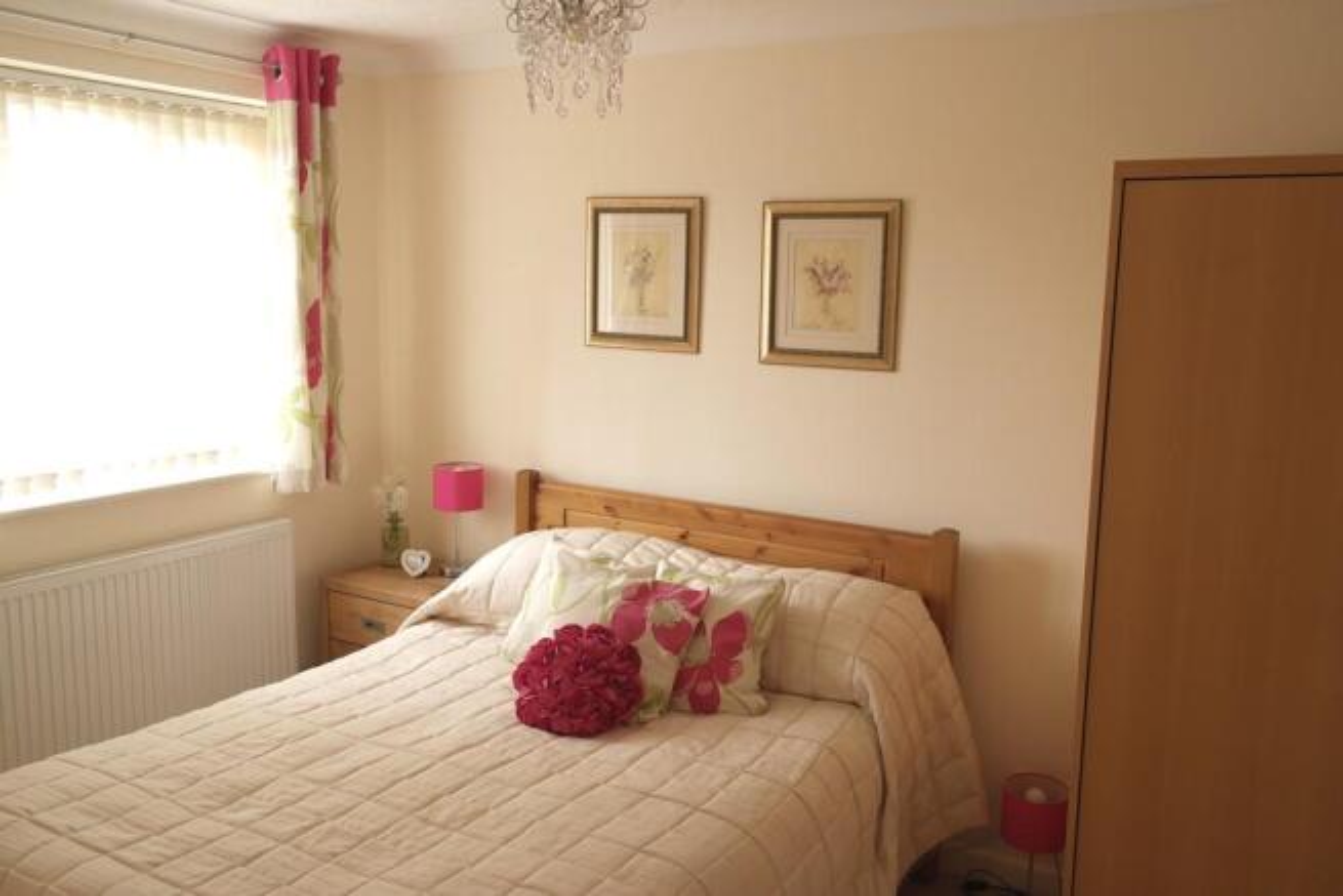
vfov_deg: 43.6
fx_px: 1119
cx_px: 672
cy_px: 448
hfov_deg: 61.9
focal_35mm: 30
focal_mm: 20
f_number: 3.5
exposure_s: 1/30
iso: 400
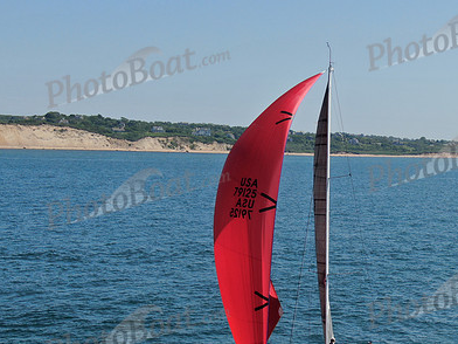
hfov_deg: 27.3
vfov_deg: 20.6
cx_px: 299
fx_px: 939
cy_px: 245
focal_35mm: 71
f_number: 3.8
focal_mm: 8.6
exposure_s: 1/1000
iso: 100
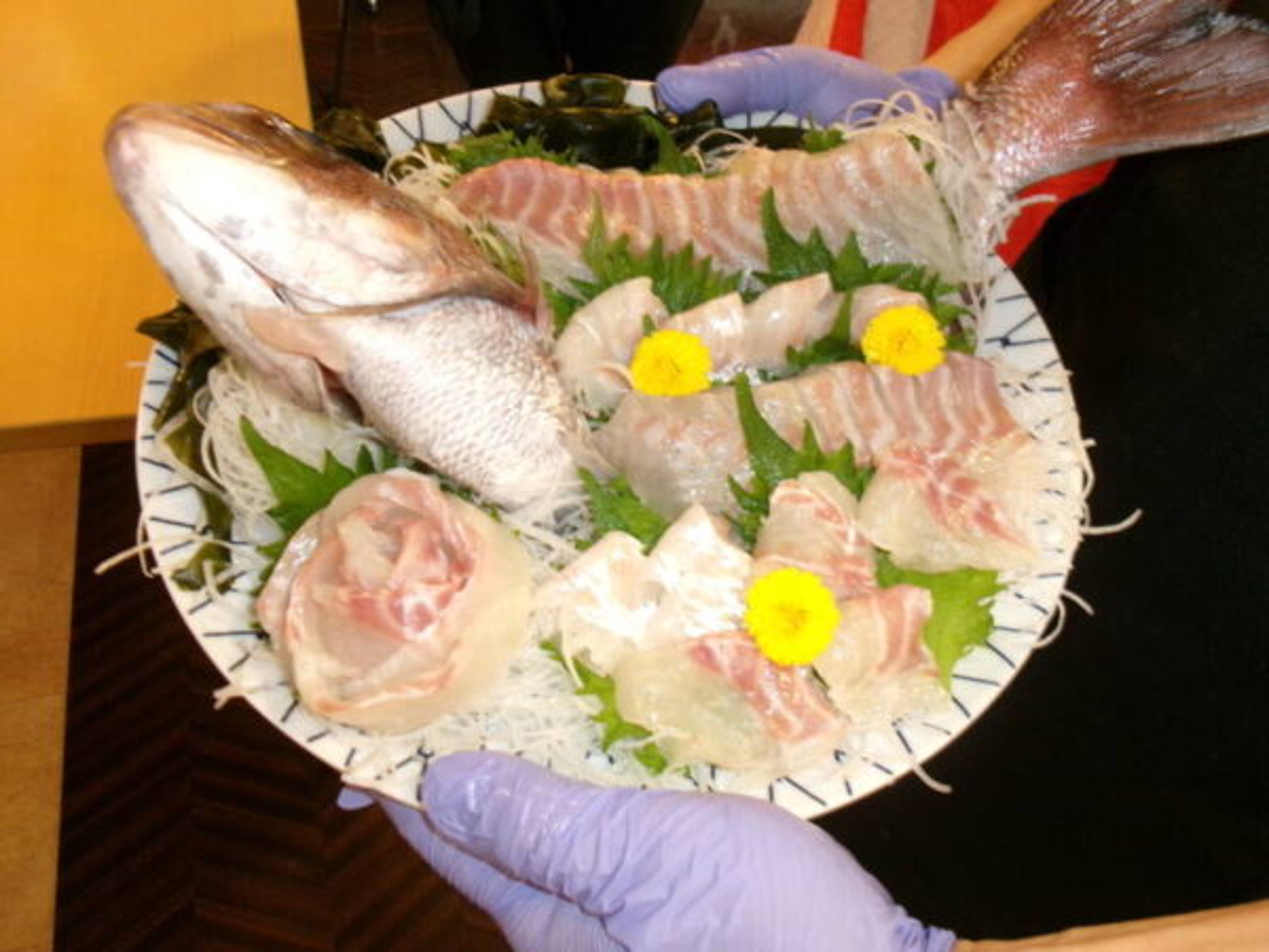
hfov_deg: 63.4
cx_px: 634
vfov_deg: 49.7
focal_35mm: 28
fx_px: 1026
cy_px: 476
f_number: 3.9
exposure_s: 1/34
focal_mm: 5.1
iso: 364
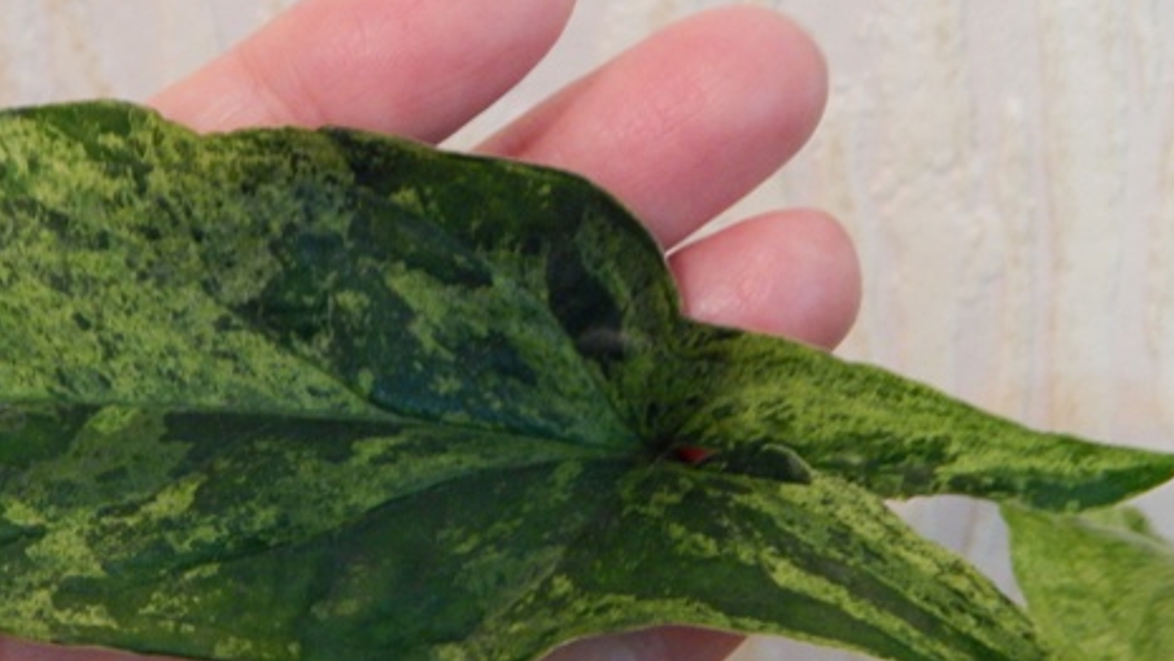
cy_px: 228
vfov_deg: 12.1
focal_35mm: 100
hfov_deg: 21.3
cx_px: 417
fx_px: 3114
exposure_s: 1/10
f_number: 4
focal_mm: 10.9
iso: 400
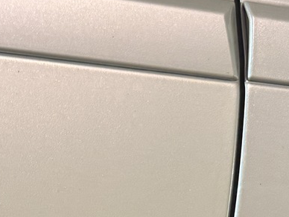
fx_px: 743
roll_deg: -0.8
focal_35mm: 89
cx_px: 48
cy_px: 381
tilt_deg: -8.3
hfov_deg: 21.7
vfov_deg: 14.7
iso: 320
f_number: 1.78
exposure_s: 1/50
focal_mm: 6.76
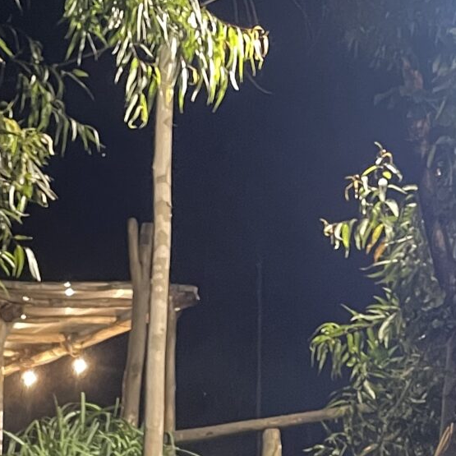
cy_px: 943
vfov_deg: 14.0
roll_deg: -1.9
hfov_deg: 16.3
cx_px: -99
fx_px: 1520
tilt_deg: -4.3
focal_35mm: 102
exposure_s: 1/25
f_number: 1.6
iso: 1000
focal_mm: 5.1
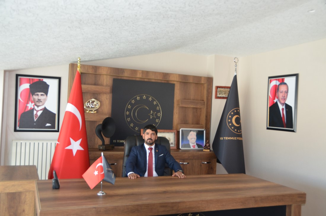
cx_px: 163
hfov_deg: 53.2
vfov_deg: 36.7
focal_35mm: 36
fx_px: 325
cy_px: 108
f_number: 3.8
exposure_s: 1/60
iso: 720
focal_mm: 24
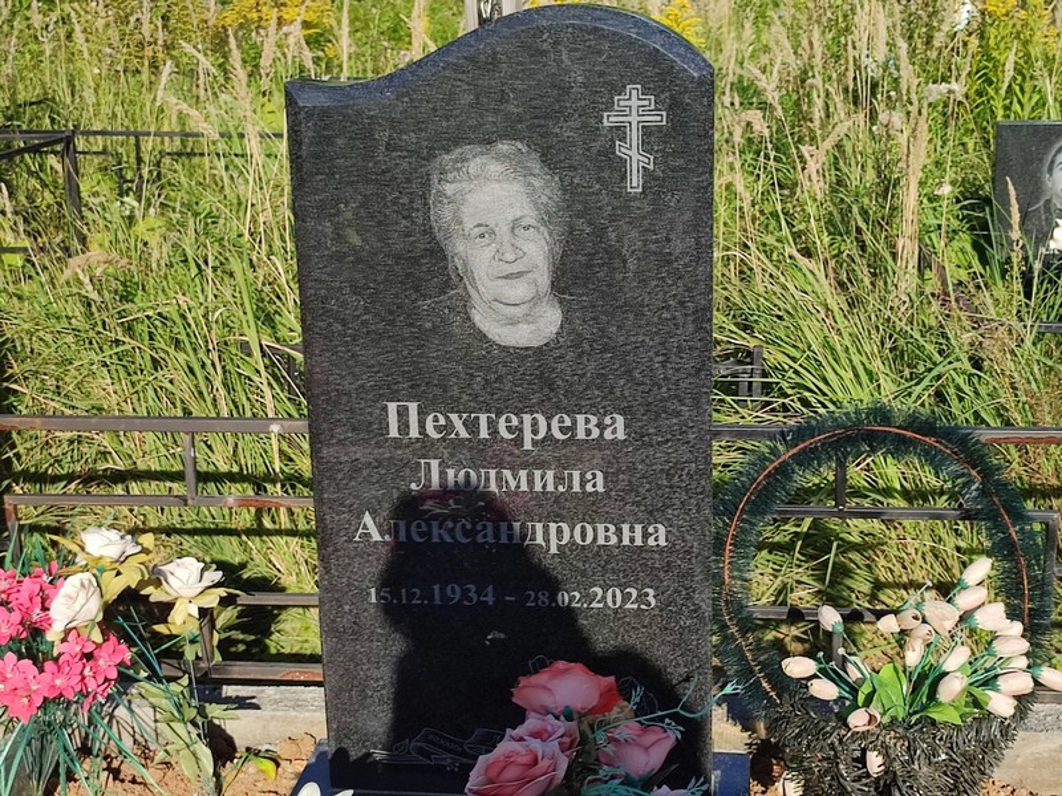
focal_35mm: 25
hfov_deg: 69.4
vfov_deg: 54.9
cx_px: 531
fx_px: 767
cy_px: 398
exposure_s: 1/613
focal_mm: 6.04
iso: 50
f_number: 1.9
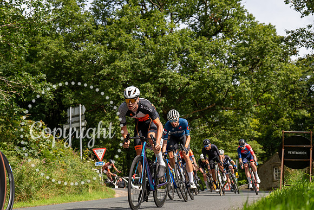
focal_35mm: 70
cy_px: 105
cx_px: 157
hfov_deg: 28.8
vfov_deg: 19.5
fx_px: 611
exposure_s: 1/1000
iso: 200
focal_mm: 70
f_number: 5
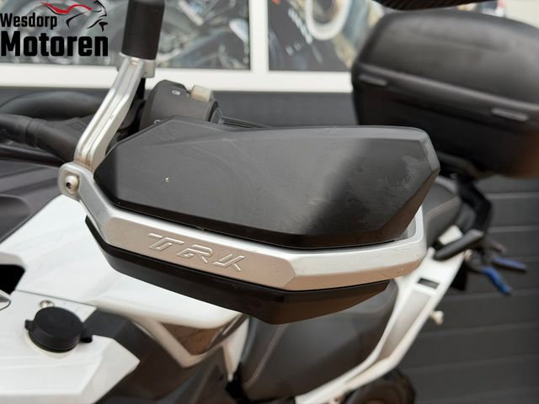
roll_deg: +1.5
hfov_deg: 39.7
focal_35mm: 48
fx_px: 747
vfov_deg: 30.3
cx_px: 270
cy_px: 202
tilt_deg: -1.4
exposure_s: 1/754
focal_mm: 6.76
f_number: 1.78
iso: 64
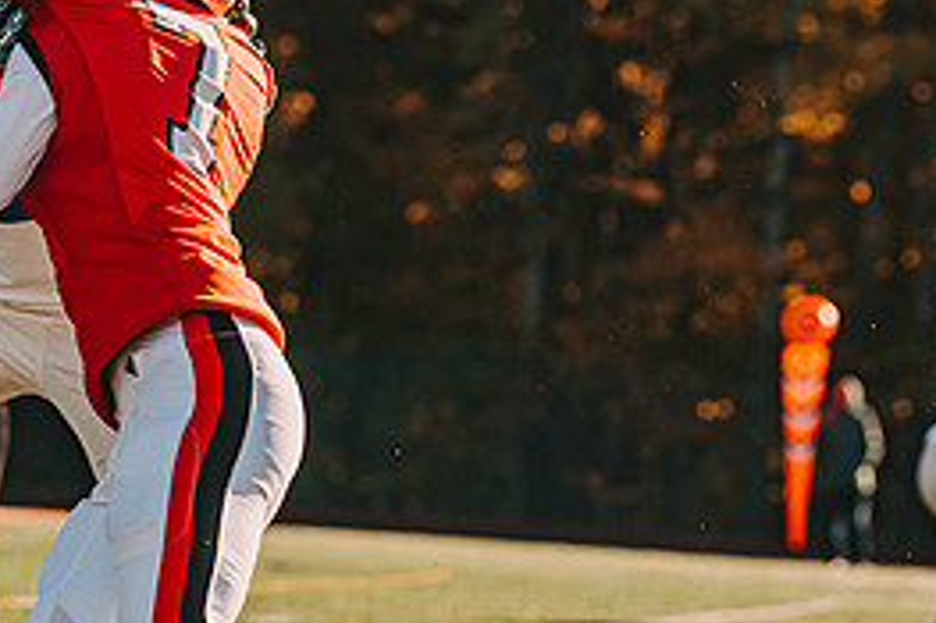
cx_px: 388
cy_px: 230
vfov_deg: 5.6
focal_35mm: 243
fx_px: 6314
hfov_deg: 8.5
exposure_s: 1/3200
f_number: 3.5
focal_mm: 110
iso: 125
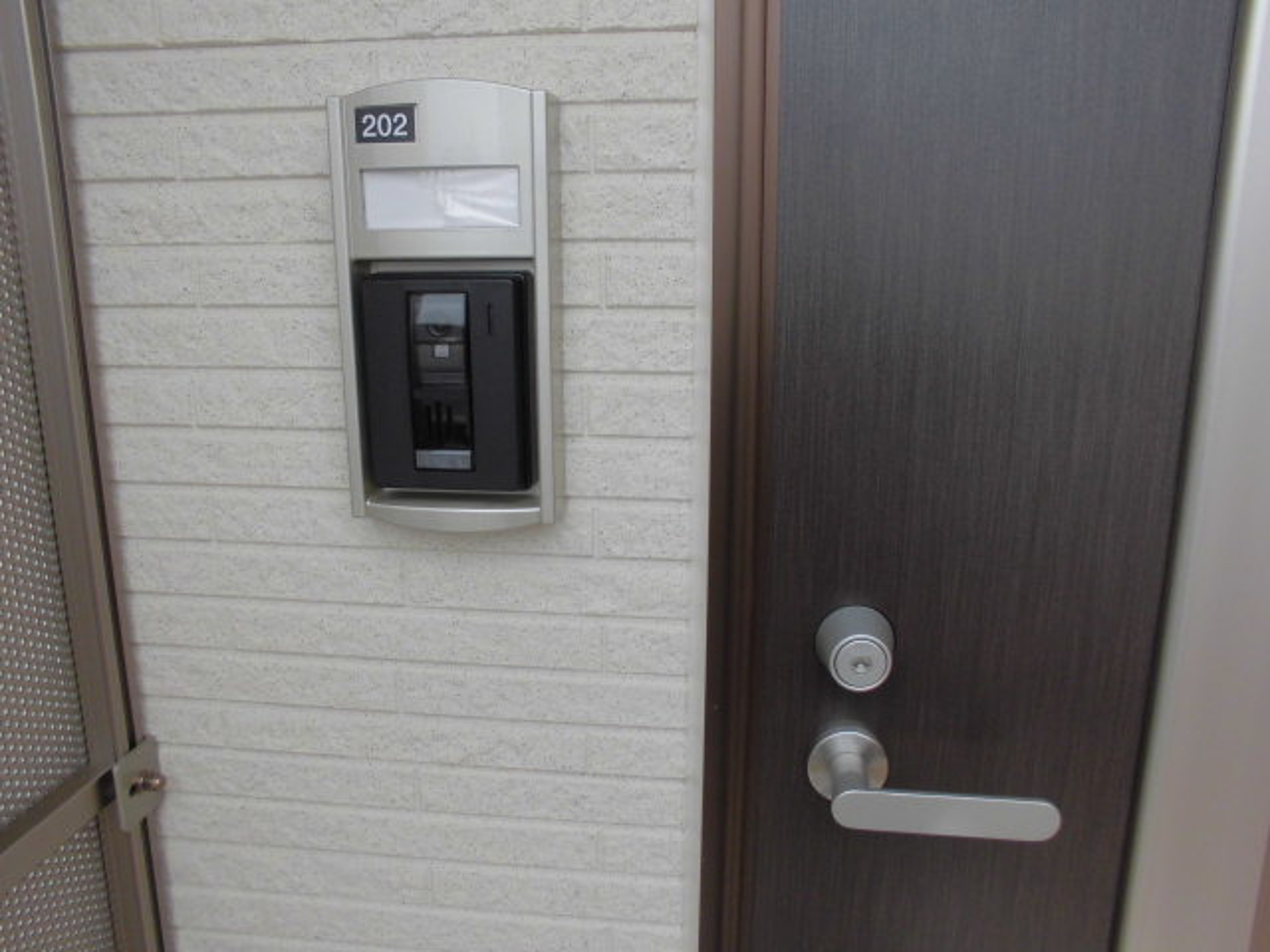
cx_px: 635
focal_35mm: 26
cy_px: 476
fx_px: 954
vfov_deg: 53.1
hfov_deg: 67.3
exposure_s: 1/100
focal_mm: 4.6
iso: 100
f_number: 3.5
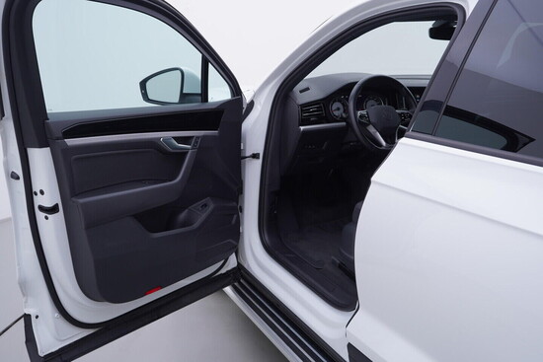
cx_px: 272
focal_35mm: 36
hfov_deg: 53.1
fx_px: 543
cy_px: 181
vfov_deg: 36.9
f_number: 4
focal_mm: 24
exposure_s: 1/60
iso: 125
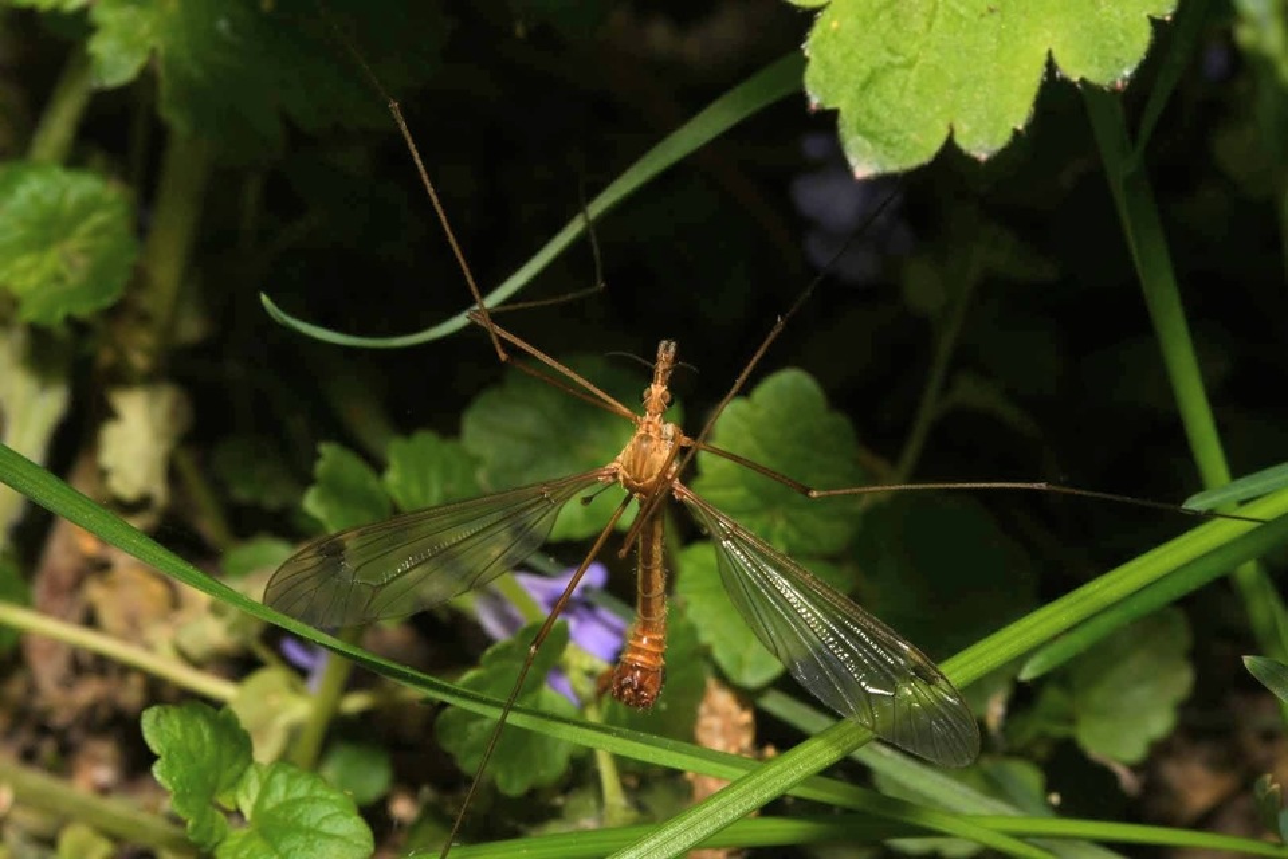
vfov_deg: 8.7
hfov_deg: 13.0
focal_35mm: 158
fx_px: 5635
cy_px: 430
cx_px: 644
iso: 100
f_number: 32
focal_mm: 105
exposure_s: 1/60
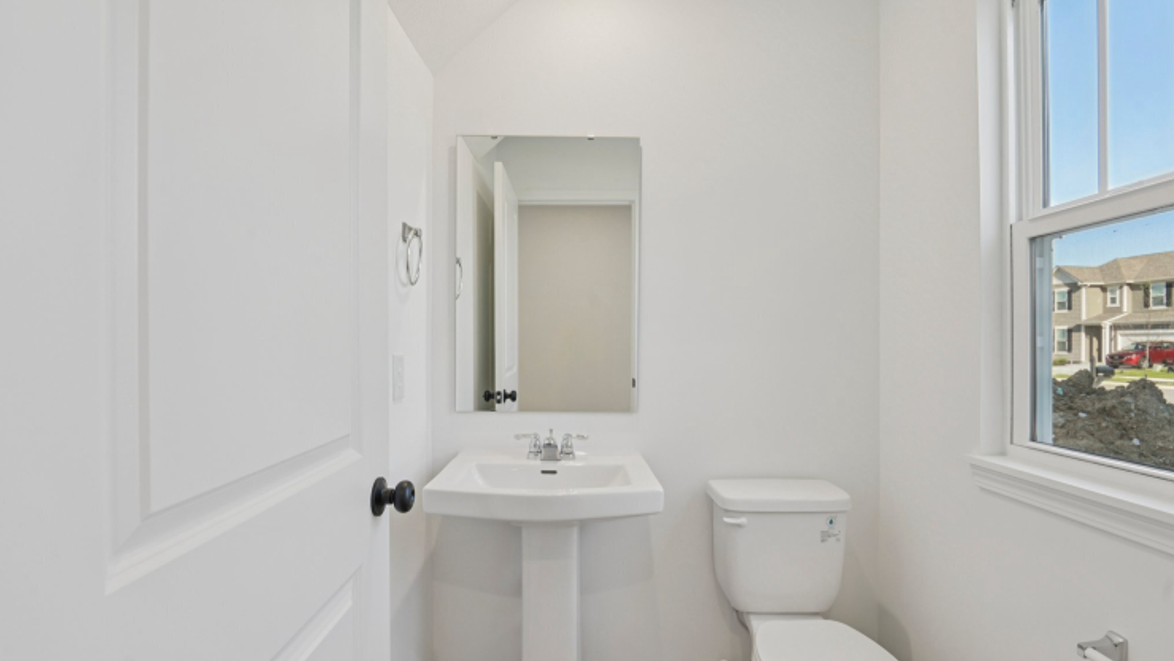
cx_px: 594
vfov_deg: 63.9
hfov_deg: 95.9
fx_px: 529
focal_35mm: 17
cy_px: 338
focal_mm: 16
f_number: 8
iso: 100
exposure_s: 1/20
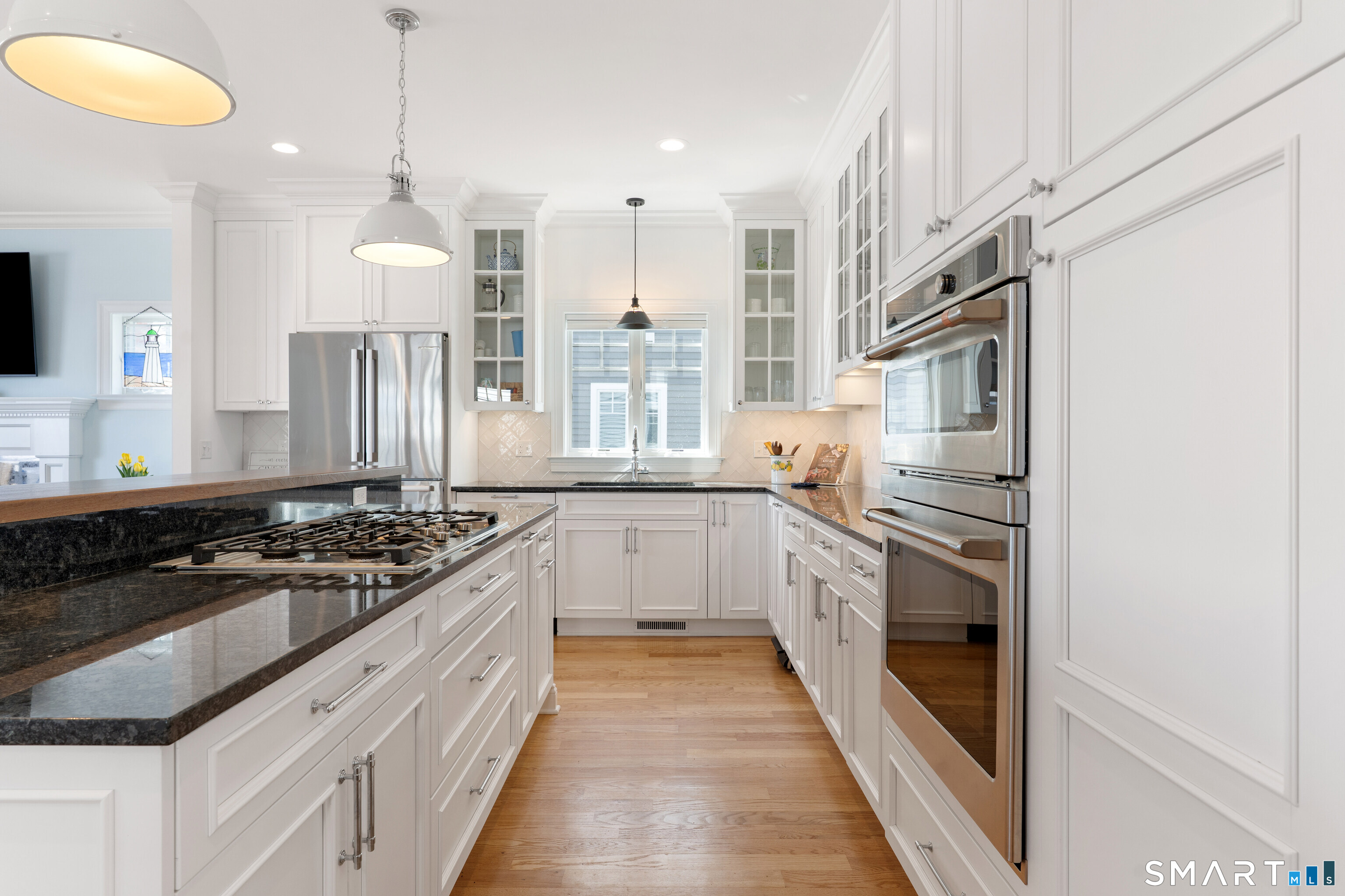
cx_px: 672
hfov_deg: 84.0
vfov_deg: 61.9
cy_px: 448
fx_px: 747
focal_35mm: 20
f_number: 8
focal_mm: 20
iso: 320
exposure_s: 1/10
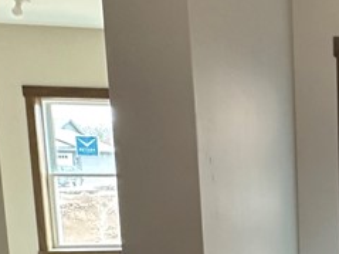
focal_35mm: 60
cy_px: 248
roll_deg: -0.2
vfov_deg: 23.5
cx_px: 458
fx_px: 587
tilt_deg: -7.5
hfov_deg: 26.5
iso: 320
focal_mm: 2.22
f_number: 2.2
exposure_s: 1/60
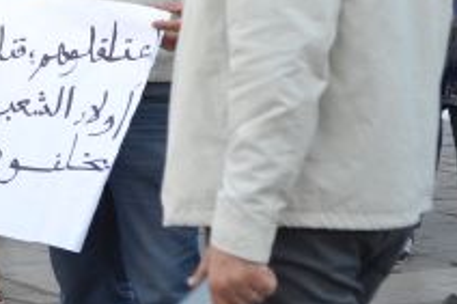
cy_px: -9
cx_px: -196
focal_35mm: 250
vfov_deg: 5.5
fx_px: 3165
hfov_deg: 8.1
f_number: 5.6
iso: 280
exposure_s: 1/125
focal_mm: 55
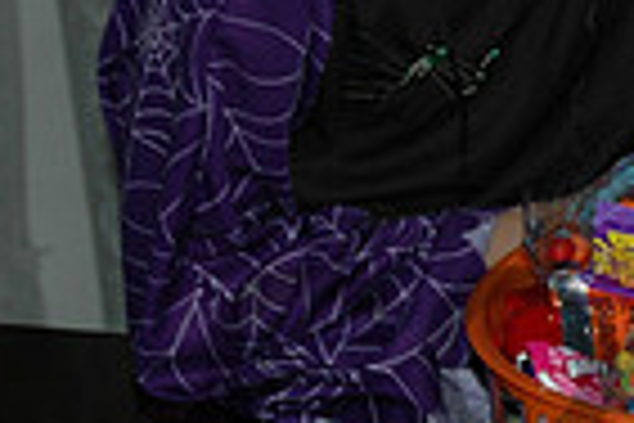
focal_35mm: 191
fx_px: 3364
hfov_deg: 10.3
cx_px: 1061
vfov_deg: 7.2
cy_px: 207
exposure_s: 1/60
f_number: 4
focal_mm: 31
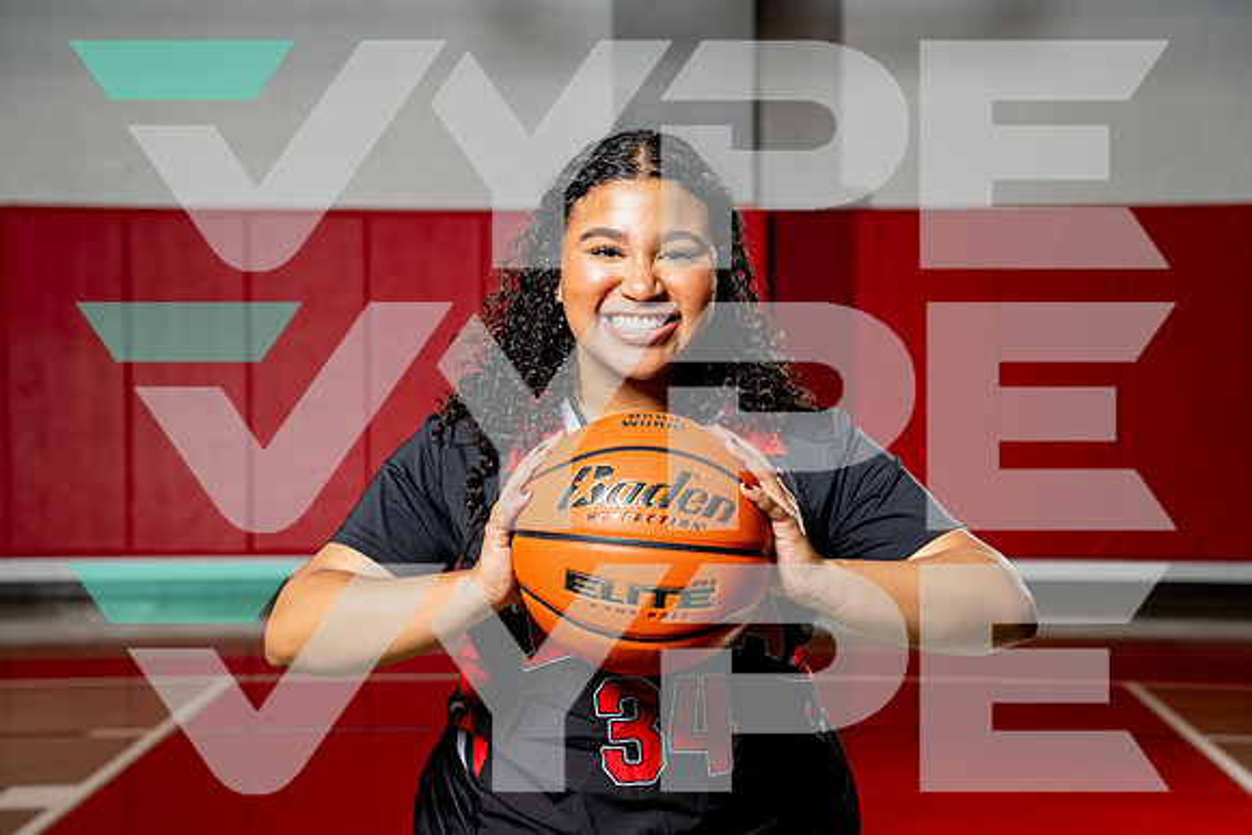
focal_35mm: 71
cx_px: 626
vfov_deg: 19.3
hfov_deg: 28.6
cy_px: 418
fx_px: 2458
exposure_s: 1/250
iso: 400
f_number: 5.6
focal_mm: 70
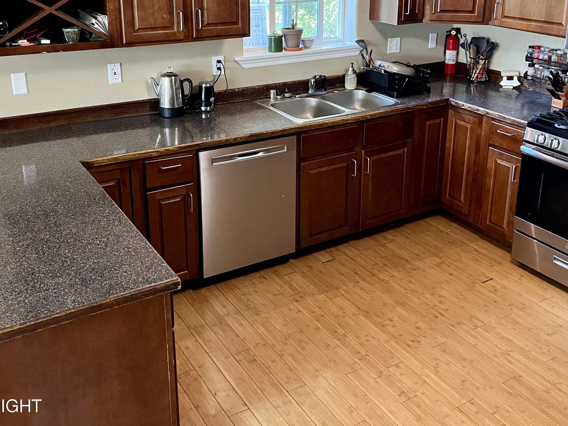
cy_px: 123
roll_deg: -0.4
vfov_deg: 37.1
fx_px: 623
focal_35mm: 38
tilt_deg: -17.8
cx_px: 297
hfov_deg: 49.0
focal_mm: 5.1
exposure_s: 1/60
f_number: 1.6
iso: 400
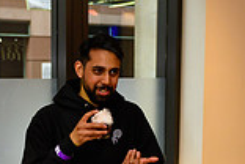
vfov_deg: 15.2
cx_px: 58
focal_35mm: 89
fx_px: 606
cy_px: 153
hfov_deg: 22.6
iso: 800
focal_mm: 24
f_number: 3.2
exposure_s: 1/200
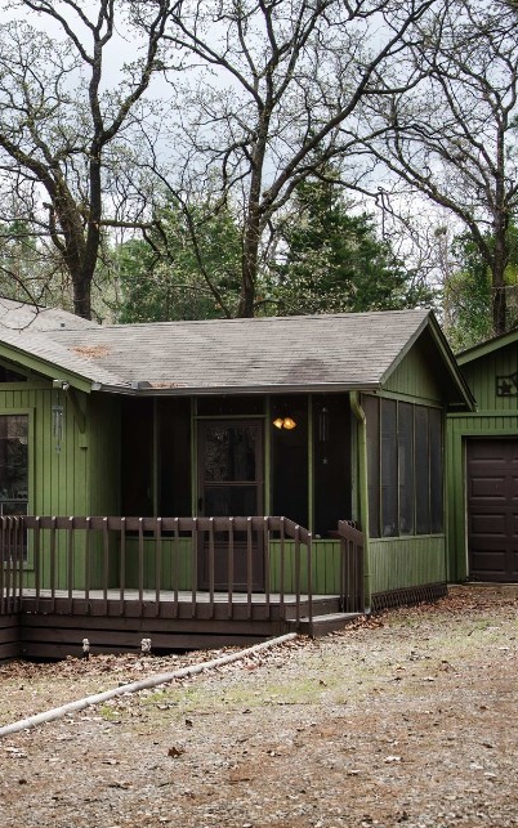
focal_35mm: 77
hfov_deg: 16.5
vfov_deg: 26.8
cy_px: 403
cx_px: -21
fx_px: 1739
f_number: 5.6
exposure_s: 1/1000
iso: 200
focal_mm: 28
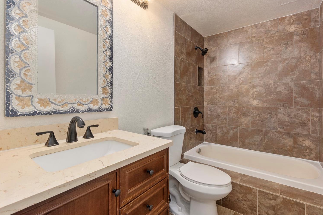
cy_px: 105
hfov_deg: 96.7
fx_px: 144
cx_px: 166
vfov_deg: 73.7
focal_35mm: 16
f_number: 8
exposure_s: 1/10
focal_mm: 10
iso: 100
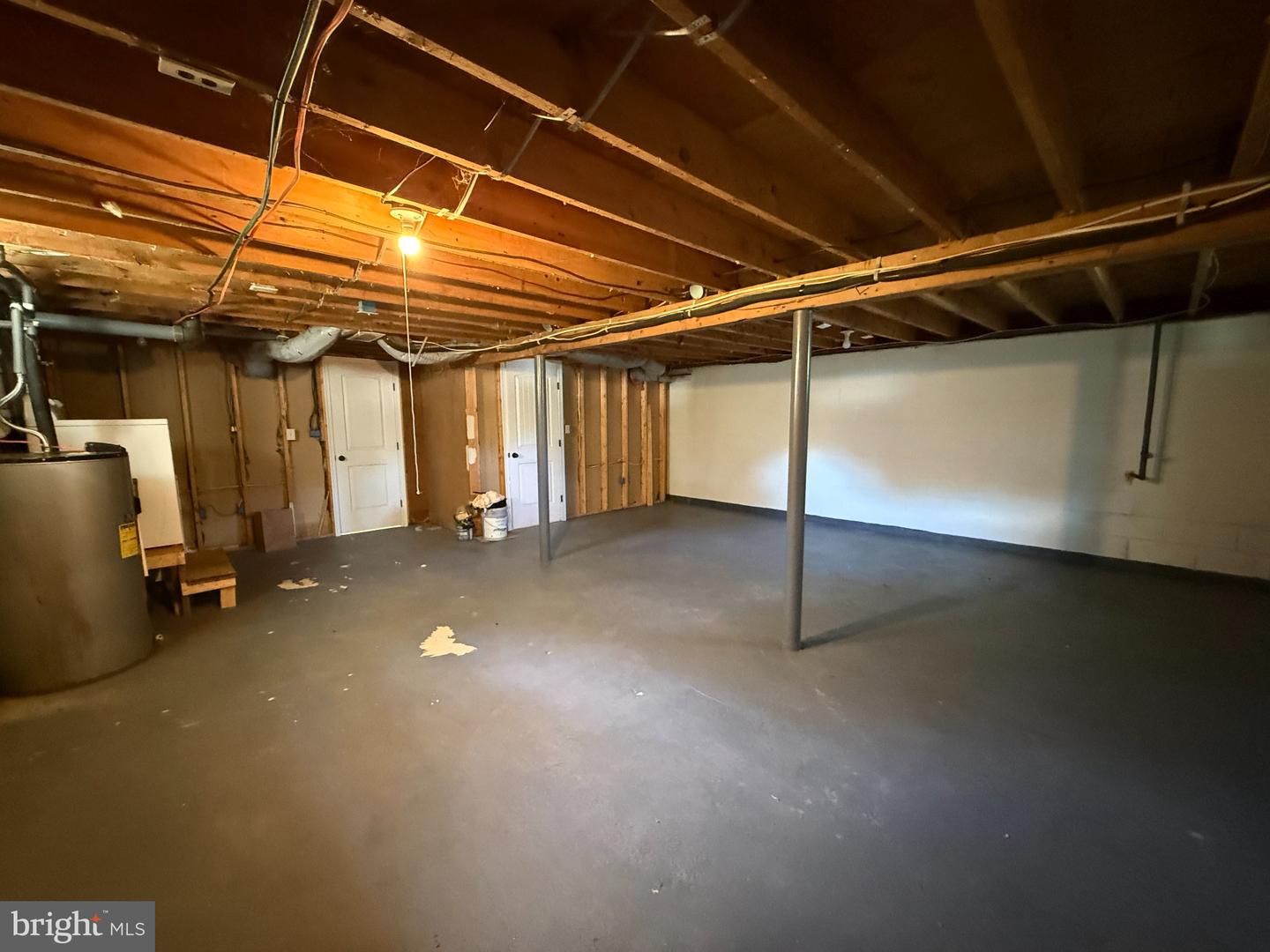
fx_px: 514
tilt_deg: -6.1
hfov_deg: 102.1
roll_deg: +0.1
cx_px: 635
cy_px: 476
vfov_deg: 85.7
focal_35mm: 14
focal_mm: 2.22
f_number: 2.2
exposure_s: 1/40
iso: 1250
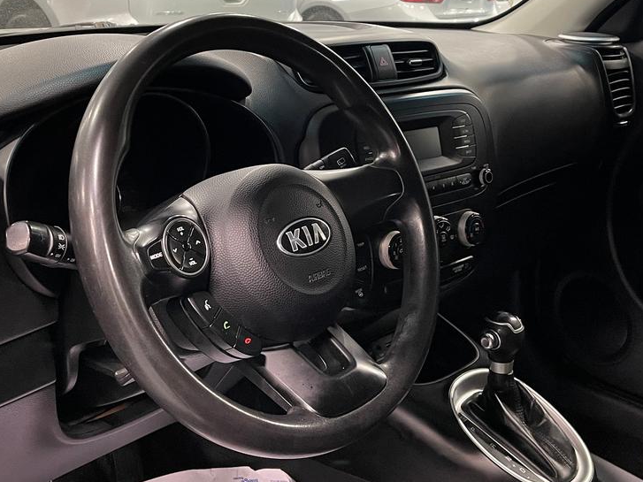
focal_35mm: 44
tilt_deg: -13.9
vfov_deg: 32.4
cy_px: 135
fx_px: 817
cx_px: 323
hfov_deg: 43.0
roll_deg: -2.3
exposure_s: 1/60
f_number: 1.6
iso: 200
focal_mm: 5.1
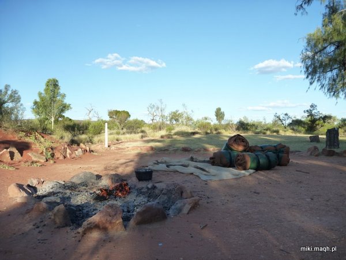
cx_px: 173
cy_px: 130
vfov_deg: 49.7
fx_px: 280
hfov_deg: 63.4
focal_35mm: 28
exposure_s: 1/320
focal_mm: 4.9
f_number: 3.3
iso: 125
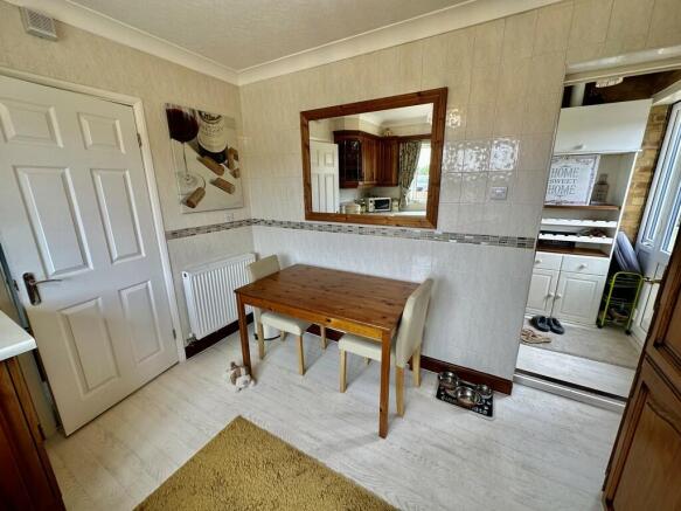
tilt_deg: -15.4
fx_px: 275
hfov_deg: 102.1
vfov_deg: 85.7
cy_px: 256
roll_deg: +0.3
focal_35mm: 14
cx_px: 340
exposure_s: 1/100
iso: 64
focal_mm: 2.22
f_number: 2.2
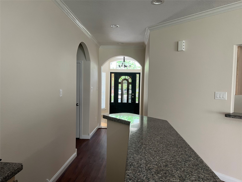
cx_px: 121
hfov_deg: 67.3
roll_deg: -0.5
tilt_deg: -4.1
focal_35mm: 26
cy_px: 91
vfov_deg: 53.1
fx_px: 182
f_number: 1.5
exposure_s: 1/60
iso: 125
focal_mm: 5.7
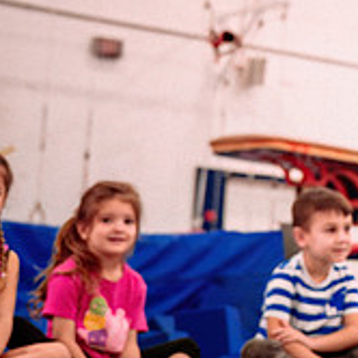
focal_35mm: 122
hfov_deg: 14.0
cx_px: 379
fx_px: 1427
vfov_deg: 14.3
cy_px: 164
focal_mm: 33.5
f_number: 2.8
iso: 1600
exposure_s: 1/400
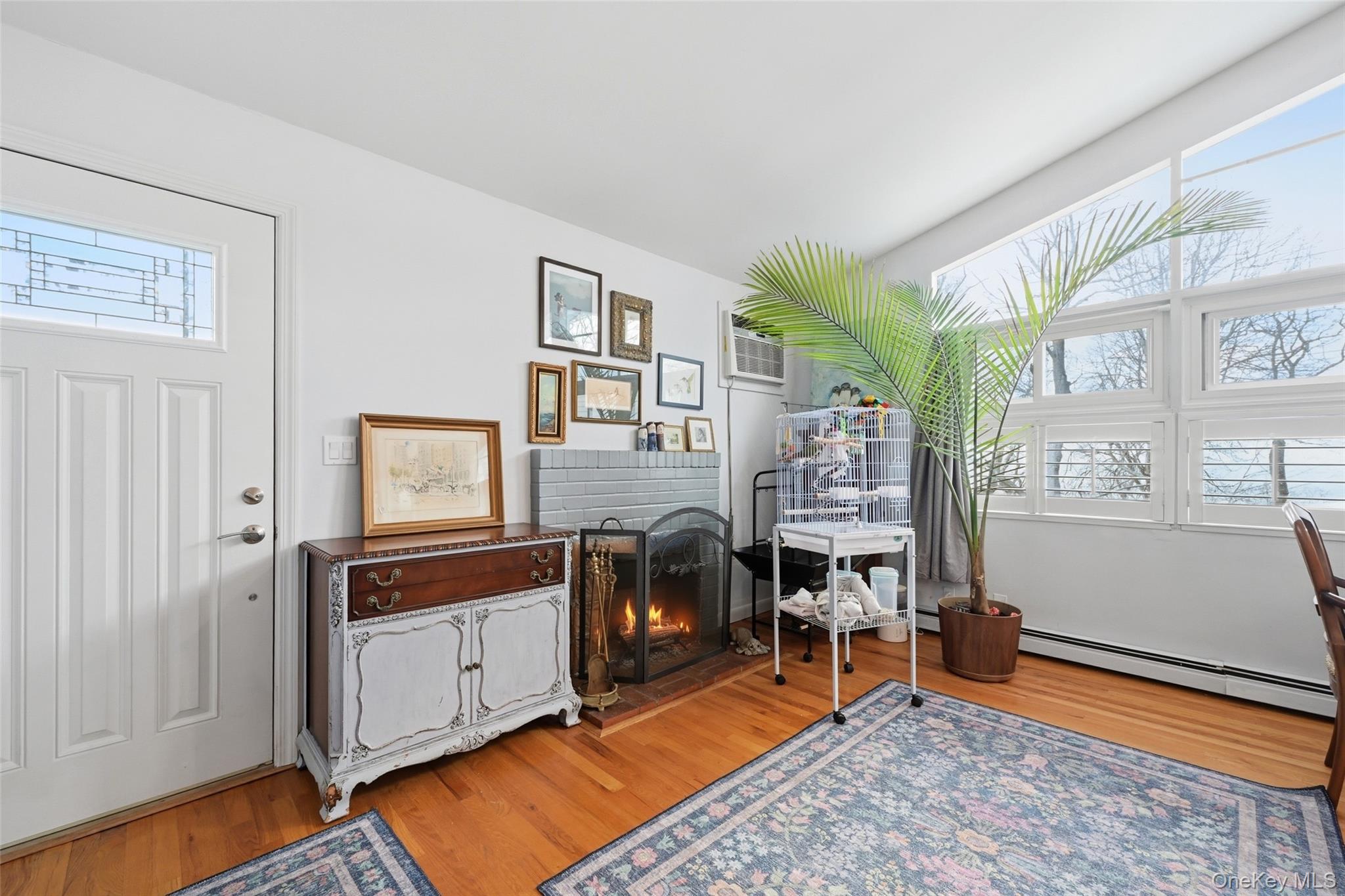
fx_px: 523
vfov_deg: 81.2
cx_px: 672
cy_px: 448
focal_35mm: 14
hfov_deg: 104.3
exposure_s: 1/15
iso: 640
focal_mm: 14
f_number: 16
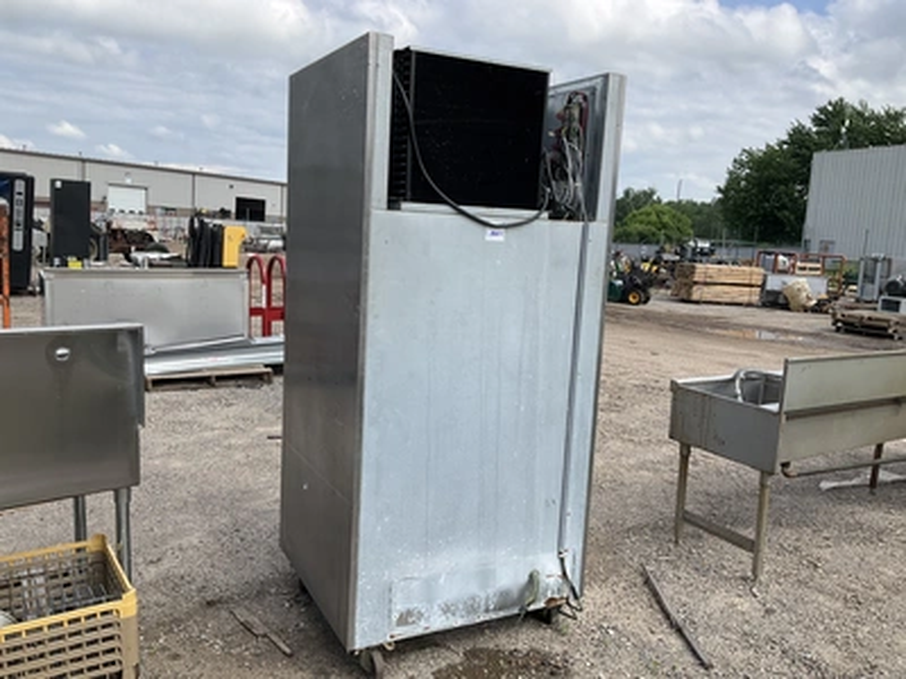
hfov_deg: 61.7
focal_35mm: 29
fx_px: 759
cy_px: 340
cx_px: 453
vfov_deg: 48.2
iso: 25
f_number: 1.8
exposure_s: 1/1451
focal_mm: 3
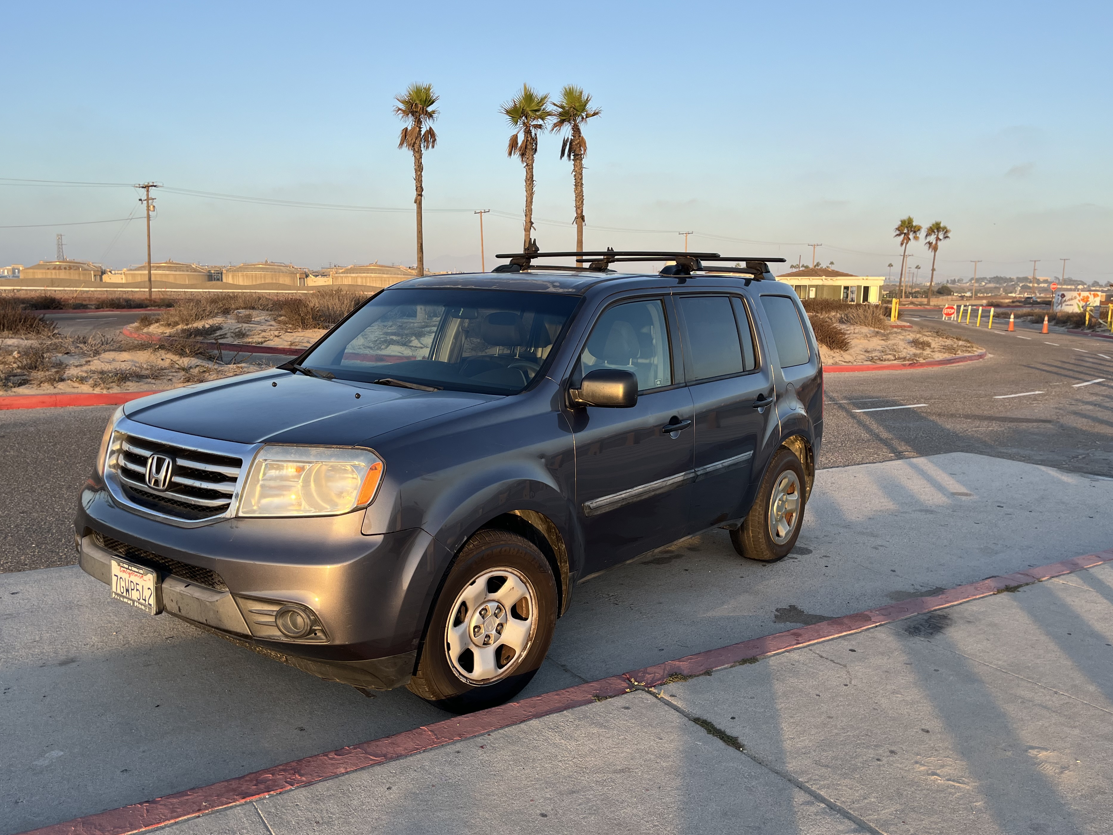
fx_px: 900
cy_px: 438
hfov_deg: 63.4
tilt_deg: -9.3
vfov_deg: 49.7
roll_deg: -0.4
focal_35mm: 28
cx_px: 529
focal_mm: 5.1
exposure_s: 1/821
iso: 50
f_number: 1.6
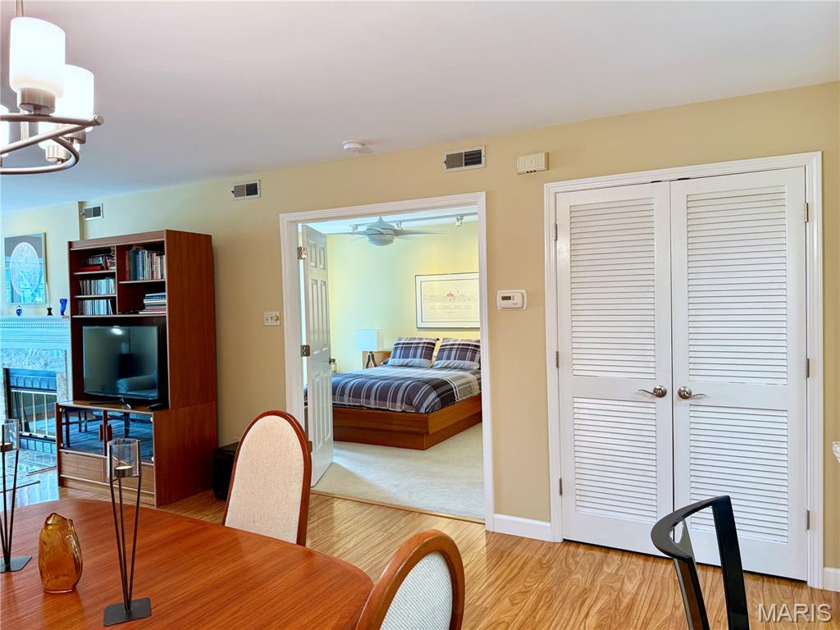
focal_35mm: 24
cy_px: 315
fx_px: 582
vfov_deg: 56.8
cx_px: 420
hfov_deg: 71.6
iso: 250
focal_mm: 6.76
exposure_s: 1/60
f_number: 1.78
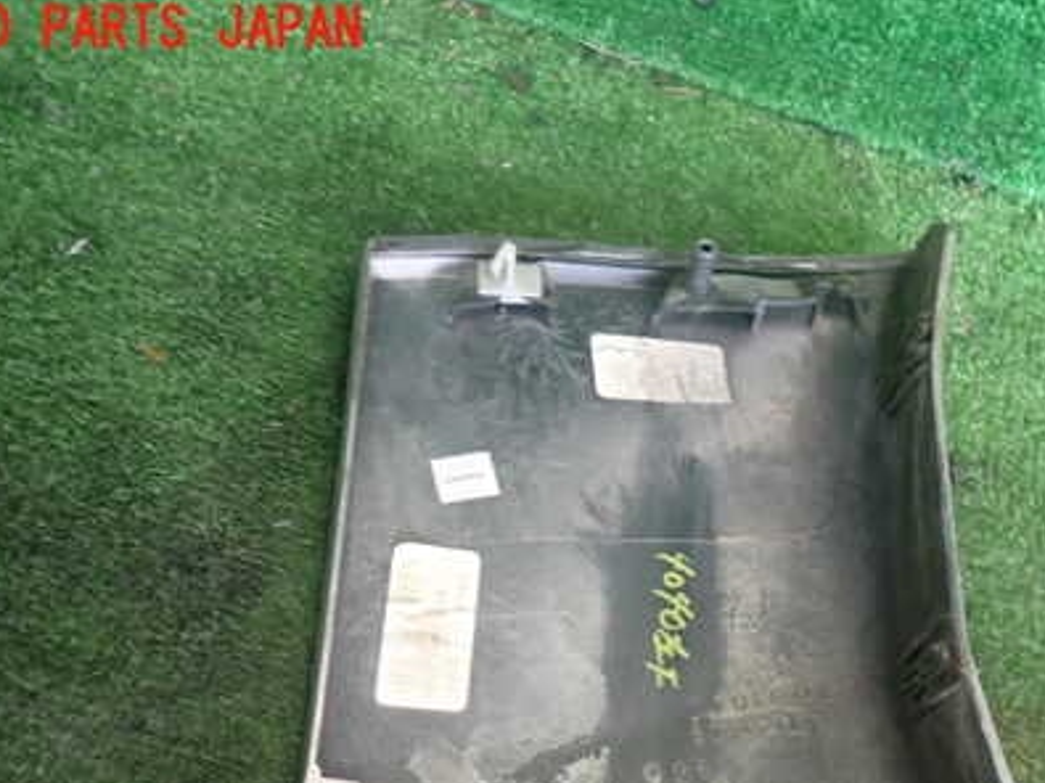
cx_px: 675
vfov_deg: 36.8
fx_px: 1147
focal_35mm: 38
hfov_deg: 48.4
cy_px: 593
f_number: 2
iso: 200
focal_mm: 4.5
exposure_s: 1/30
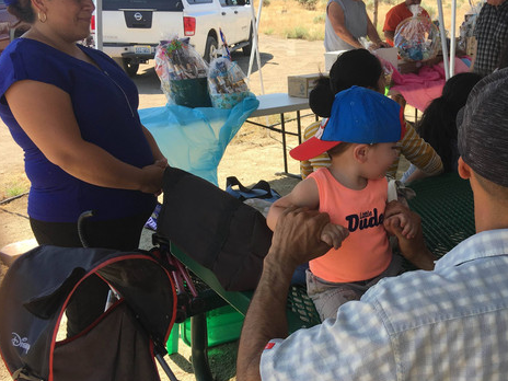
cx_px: 326
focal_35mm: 40
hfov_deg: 46.3
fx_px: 587
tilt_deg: -18.4
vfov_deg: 36.0
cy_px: 199
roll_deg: -0.7
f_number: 2.2
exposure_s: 1/605
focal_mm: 4.15
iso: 25
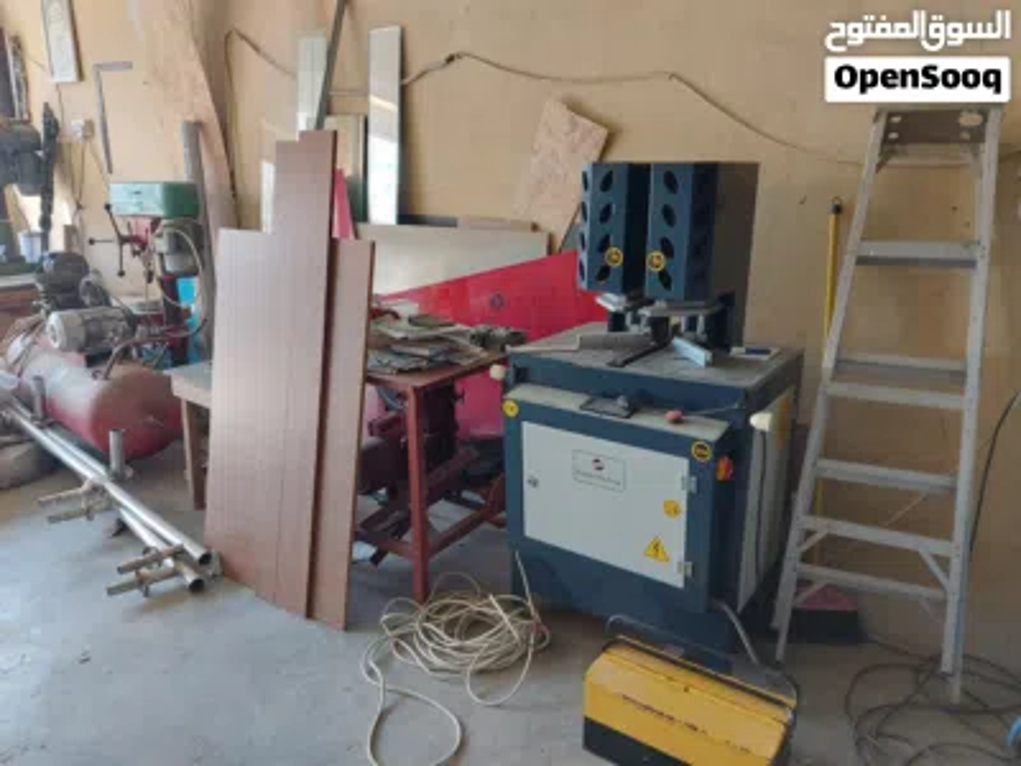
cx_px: 510
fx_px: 708
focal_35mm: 24
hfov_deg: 71.6
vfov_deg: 56.8
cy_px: 383
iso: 64
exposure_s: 1/50
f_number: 1.8
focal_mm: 5.23
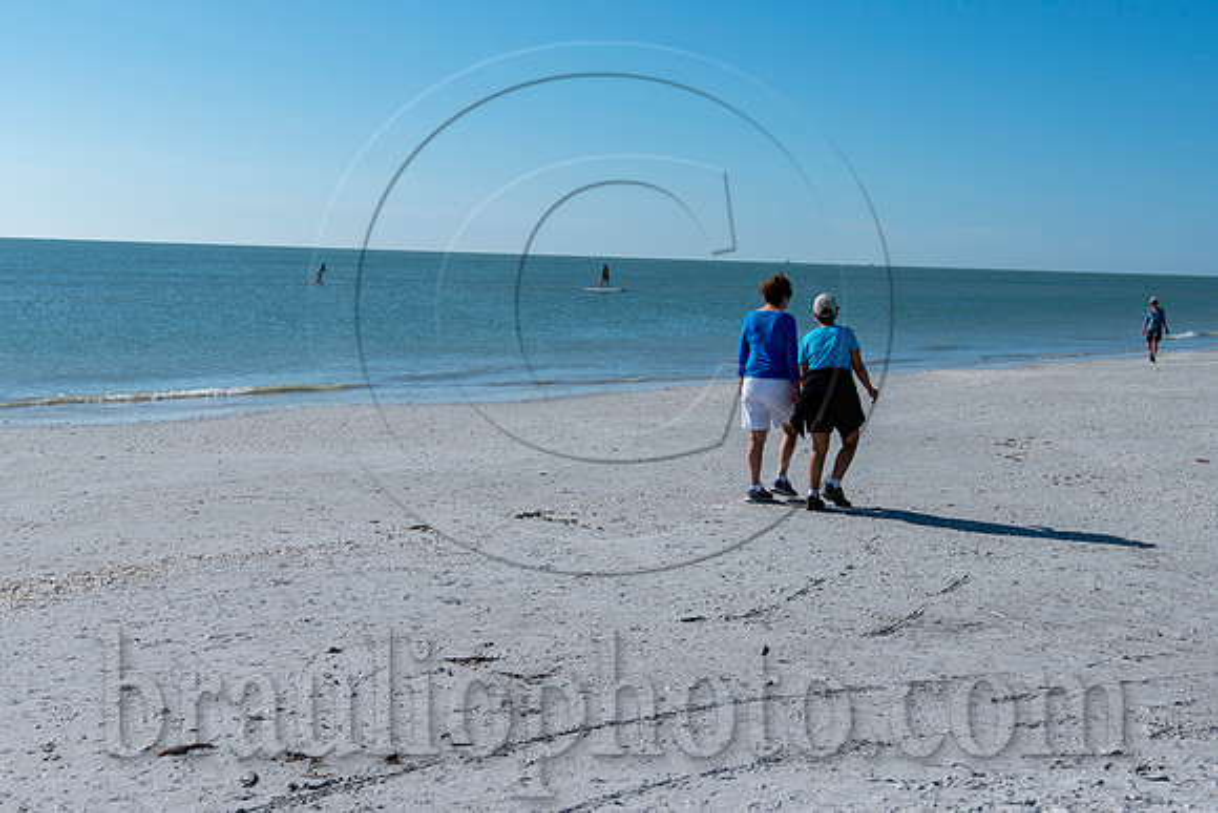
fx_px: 1585
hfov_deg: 42.0
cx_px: 636
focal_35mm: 47
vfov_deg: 28.7
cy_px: 341
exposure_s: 1/800
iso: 160
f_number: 7.1
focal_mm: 35
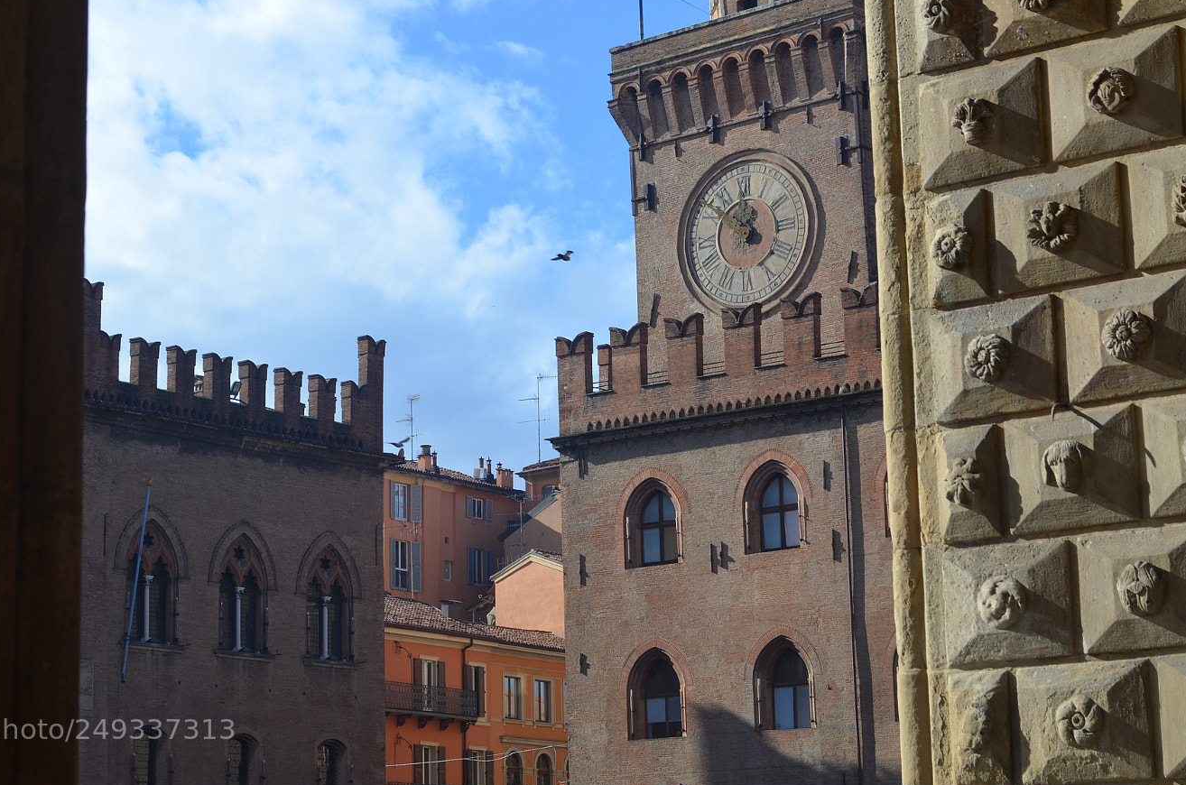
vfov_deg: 16.2
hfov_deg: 24.2
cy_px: 323
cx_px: 485
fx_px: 2761
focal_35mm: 84
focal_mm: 46
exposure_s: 1/250
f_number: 8
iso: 110
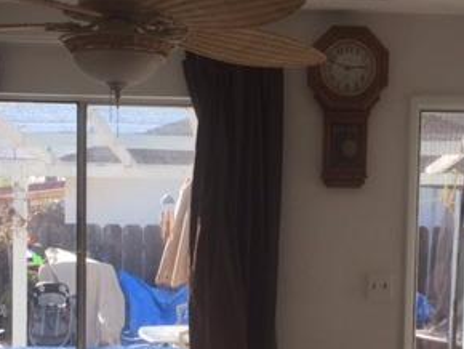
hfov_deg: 30.2
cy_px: 279
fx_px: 859
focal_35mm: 64
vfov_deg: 22.7
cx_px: 275
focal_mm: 4.15
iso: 32
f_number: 2.2
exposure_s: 1/425
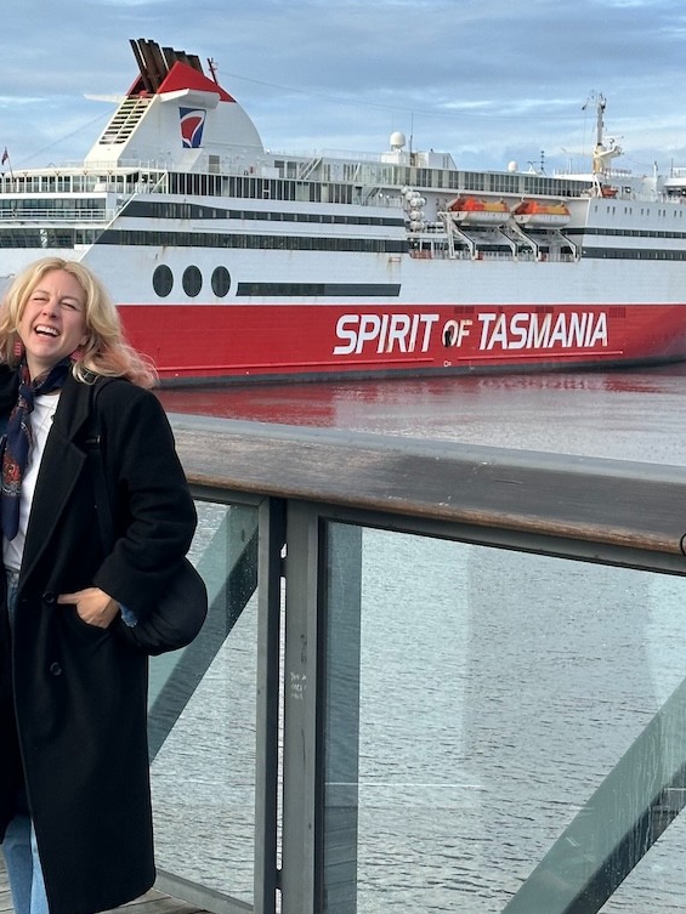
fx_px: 2245
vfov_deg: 23.0
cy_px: 379
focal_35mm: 85
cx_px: 236
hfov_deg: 17.3
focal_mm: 6.86
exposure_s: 1/2358
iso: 64
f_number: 1.78
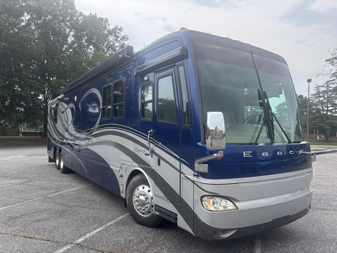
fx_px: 253
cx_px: 168
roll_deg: -1.2
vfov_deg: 53.1
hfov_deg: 67.3
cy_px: 126
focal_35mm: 26
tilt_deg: +0.8
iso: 50
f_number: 1.6
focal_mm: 5.96
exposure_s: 1/732
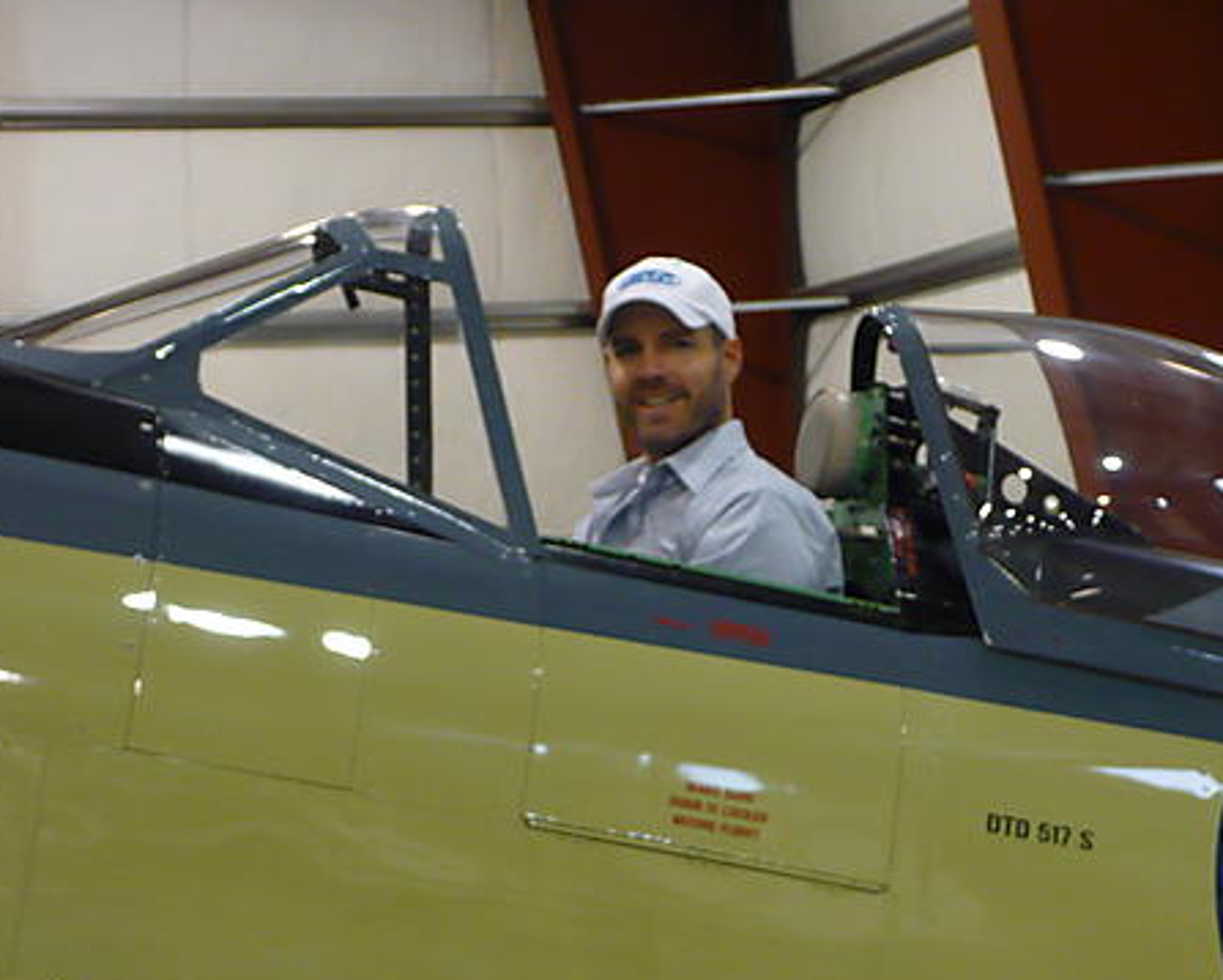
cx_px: 692
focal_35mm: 131
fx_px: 4744
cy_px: 474
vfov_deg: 11.8
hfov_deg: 14.7
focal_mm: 16.4
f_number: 5.6
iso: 200
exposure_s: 1/8
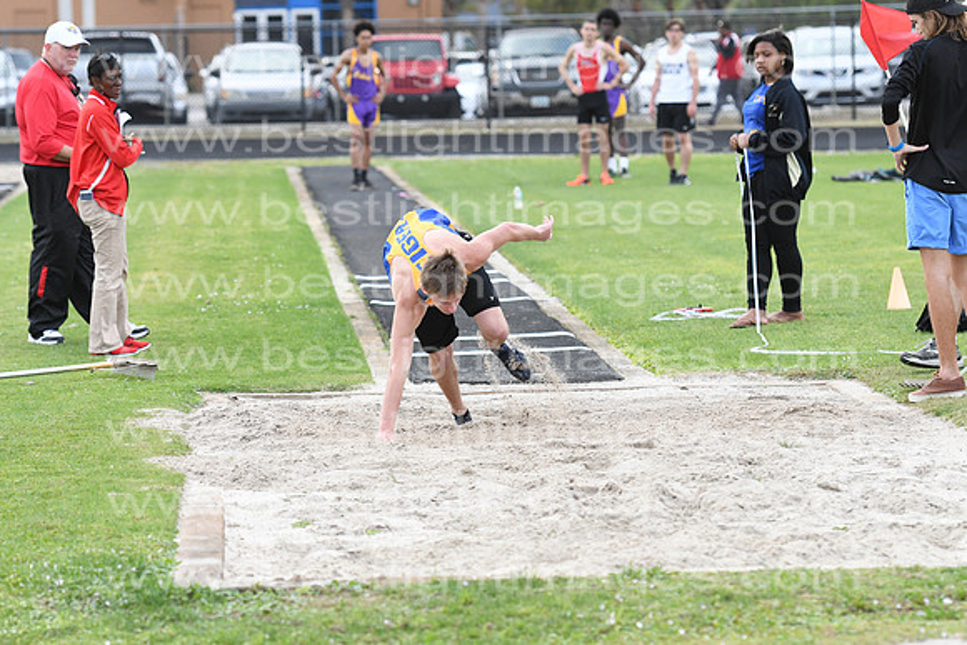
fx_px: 4836
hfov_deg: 11.4
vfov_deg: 7.6
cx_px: 484
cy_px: 322
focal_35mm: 180
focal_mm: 120
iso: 1600
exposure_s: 1/2000
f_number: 4
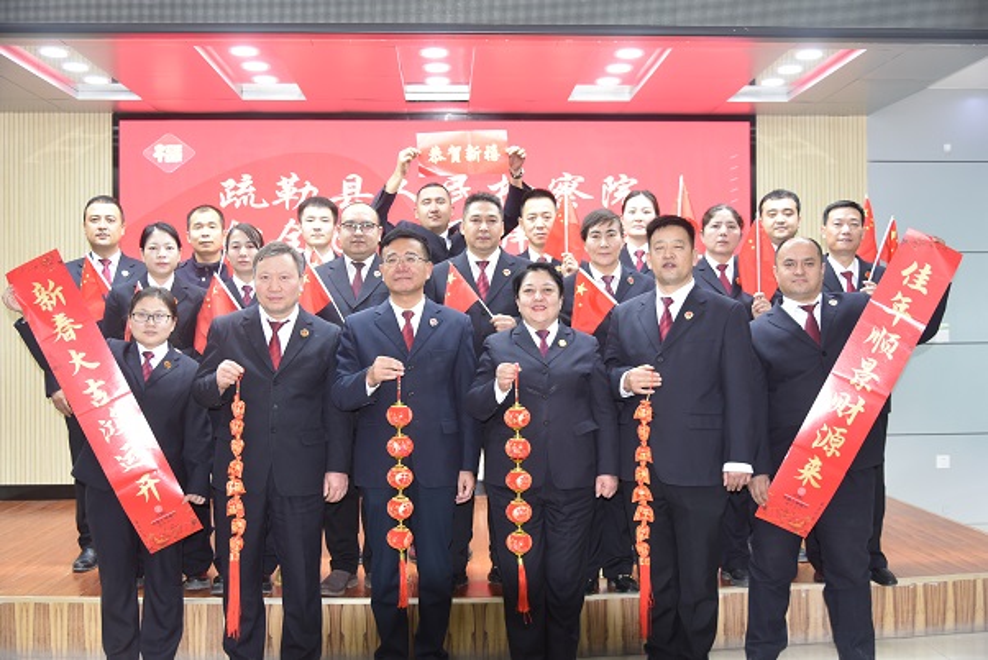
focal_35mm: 35
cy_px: 330
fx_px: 961
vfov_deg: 37.9
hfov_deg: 54.4
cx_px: 494
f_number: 4
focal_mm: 35
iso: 1000
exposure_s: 1/60
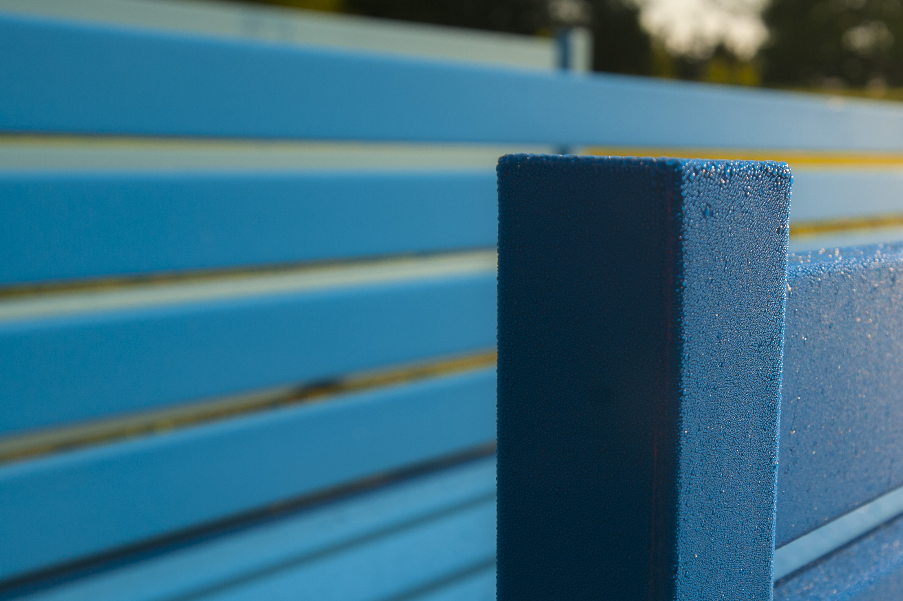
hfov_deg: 39.3
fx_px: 1203
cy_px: 367
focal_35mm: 48
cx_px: 739
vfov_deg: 28.0
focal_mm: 25
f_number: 5.6
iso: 200
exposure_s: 1/400
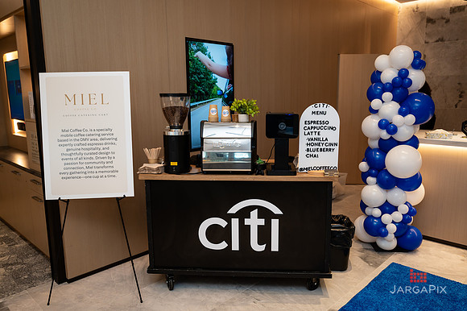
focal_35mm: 28
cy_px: 152
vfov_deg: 46.2
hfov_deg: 65.4
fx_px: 364
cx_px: 237
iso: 400
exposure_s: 1/160
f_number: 3.2
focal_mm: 27
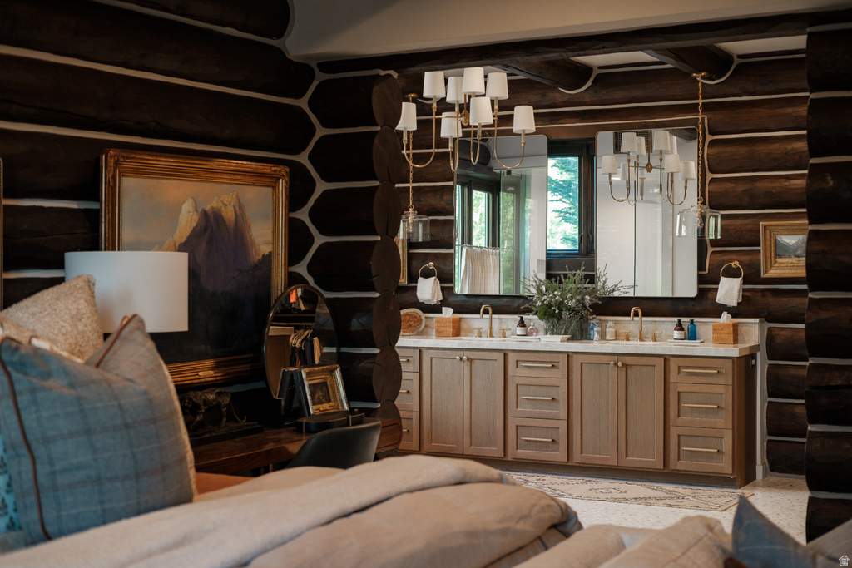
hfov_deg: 37.5
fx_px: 1254
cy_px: 284
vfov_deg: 25.5
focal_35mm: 53
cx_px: 426
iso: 400
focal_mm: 35
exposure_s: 1/30
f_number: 3.2
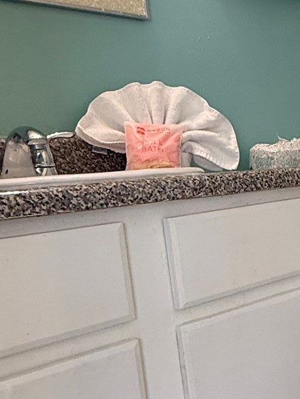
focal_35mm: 51
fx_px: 589
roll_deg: +3.8
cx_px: 396
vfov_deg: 37.4
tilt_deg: -8.2
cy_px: 234
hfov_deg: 24.7
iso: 250
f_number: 2.2
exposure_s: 1/60
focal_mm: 2.22
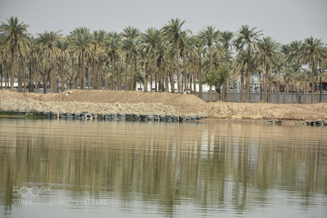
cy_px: 109
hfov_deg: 9.8
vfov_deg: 6.5
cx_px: 164
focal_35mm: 210
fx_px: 1908
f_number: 8
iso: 320
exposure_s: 1/1000
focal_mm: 140
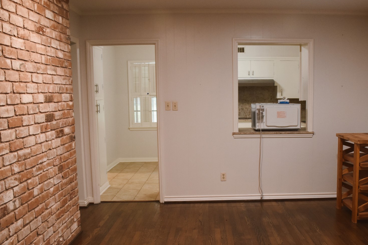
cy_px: 151
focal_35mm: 40
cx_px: 224
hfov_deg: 48.1
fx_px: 409
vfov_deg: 33.3
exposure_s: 1/60
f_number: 3.5
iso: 1250
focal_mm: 18
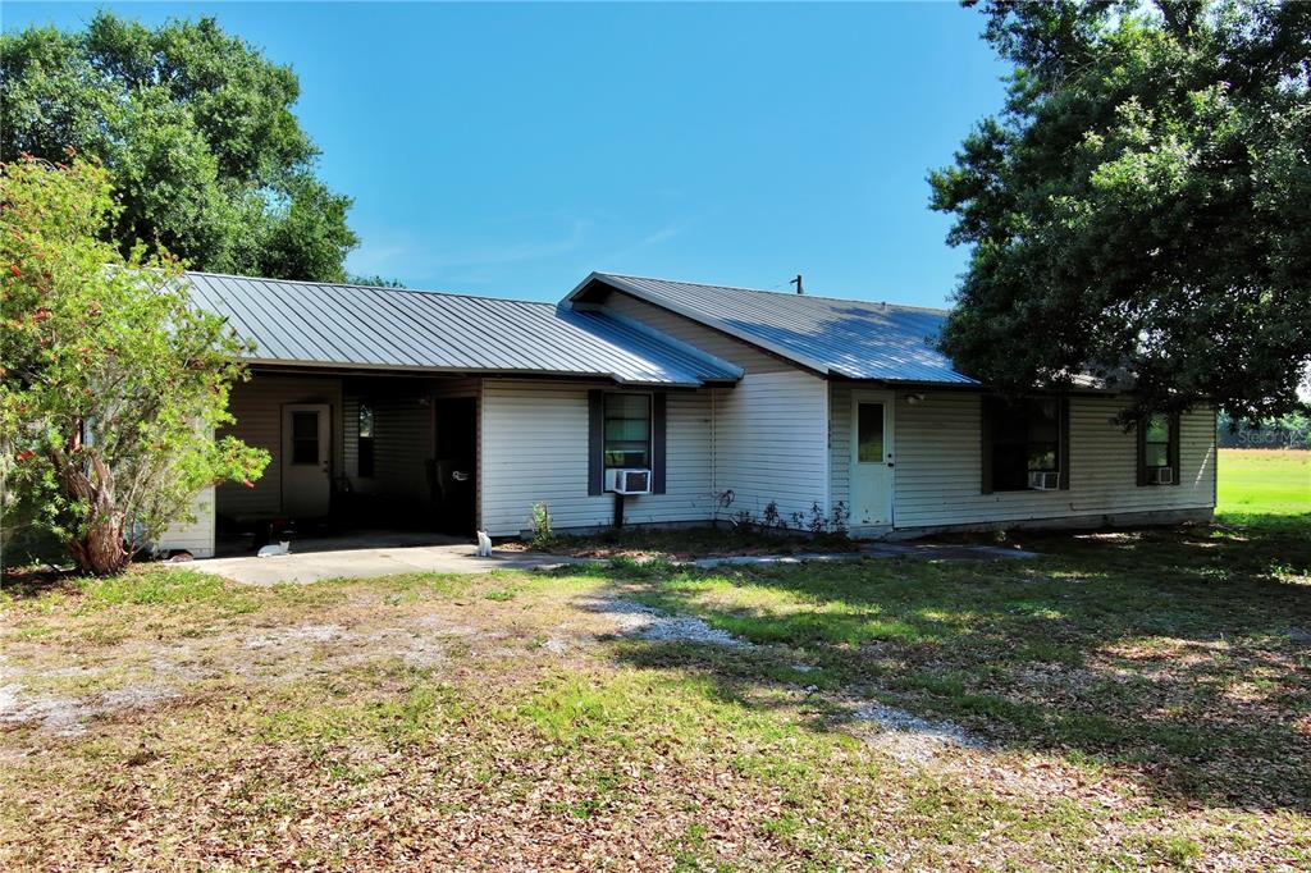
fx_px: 1056
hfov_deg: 63.7
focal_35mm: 29
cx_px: 656
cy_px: 436
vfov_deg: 44.9
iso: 100
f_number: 9
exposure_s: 1/320
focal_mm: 10.57
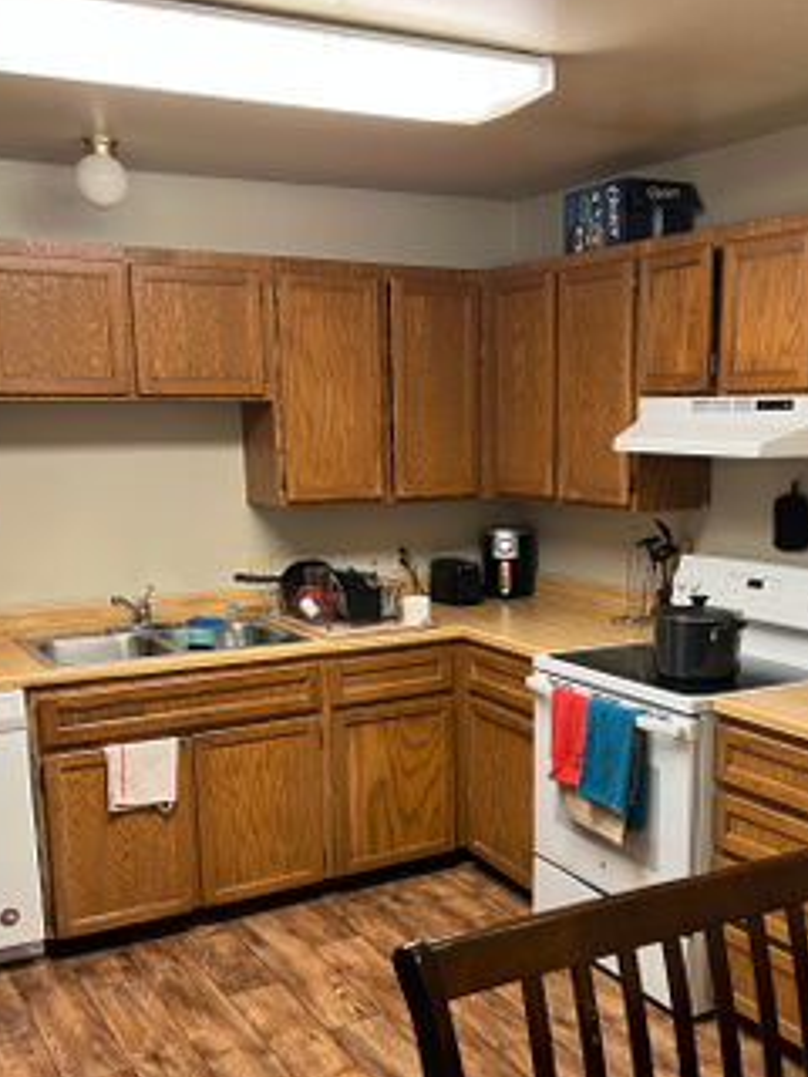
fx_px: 1214
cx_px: 498
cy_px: 700
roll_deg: +1.0
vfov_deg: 47.2
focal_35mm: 39
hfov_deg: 36.6
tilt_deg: -9.6
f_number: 1.5
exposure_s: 1/60
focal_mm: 5.7
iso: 125
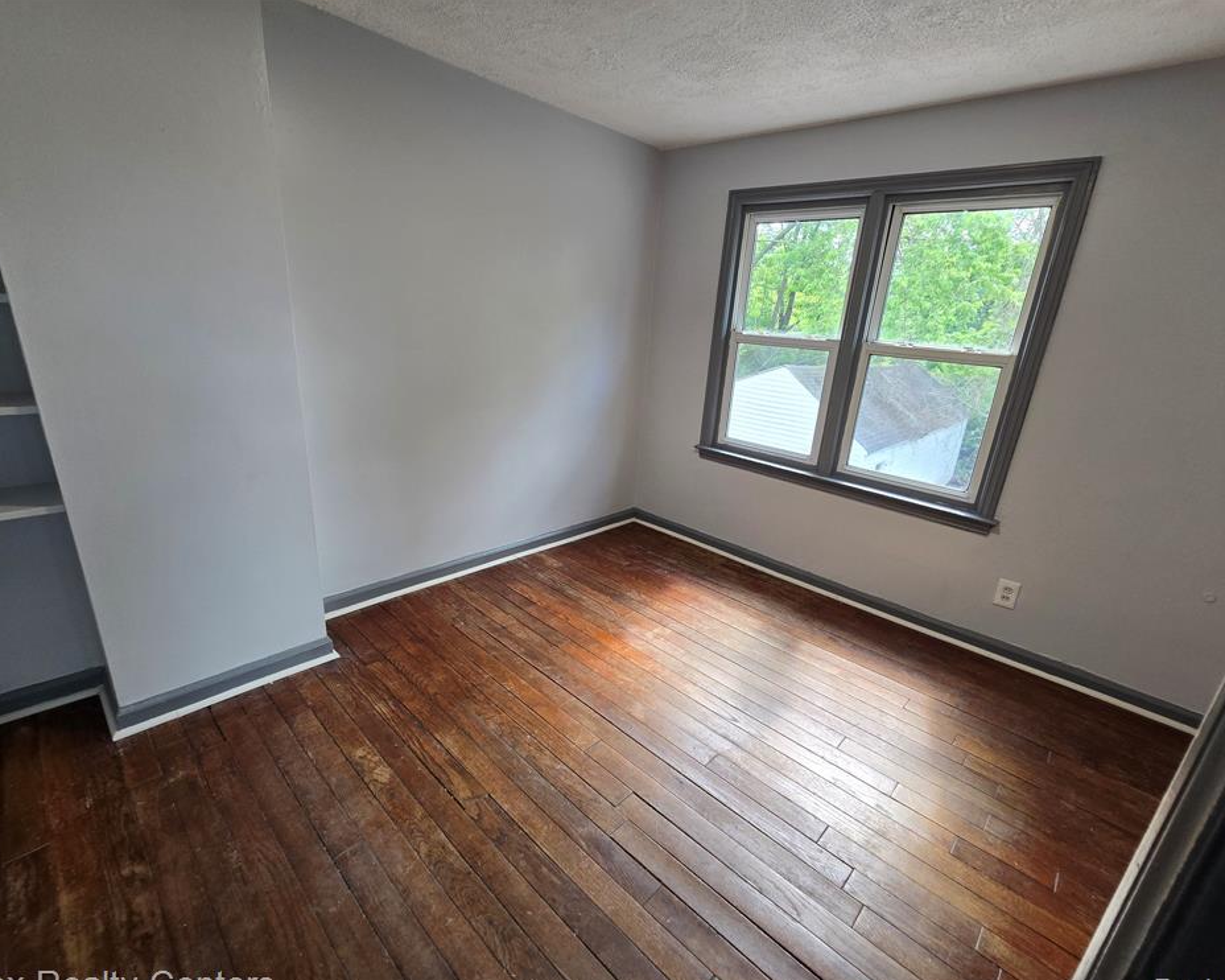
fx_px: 507
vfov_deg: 87.9
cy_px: 503
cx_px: 612
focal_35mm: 14
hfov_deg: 100.7
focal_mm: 2.2
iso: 50
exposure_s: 1/60
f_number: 2.2
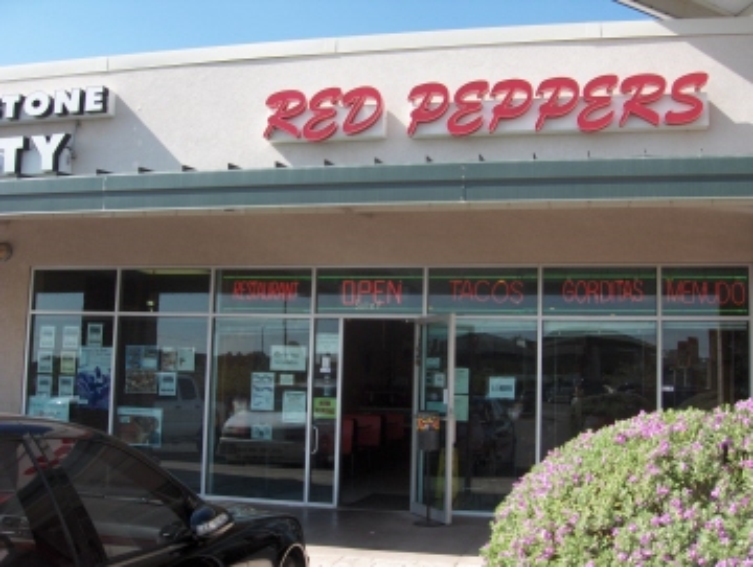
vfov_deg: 36.9
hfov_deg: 47.8
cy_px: 284
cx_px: 376
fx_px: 849
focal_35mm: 39
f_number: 4.8
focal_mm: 8
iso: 100
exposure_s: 1/344
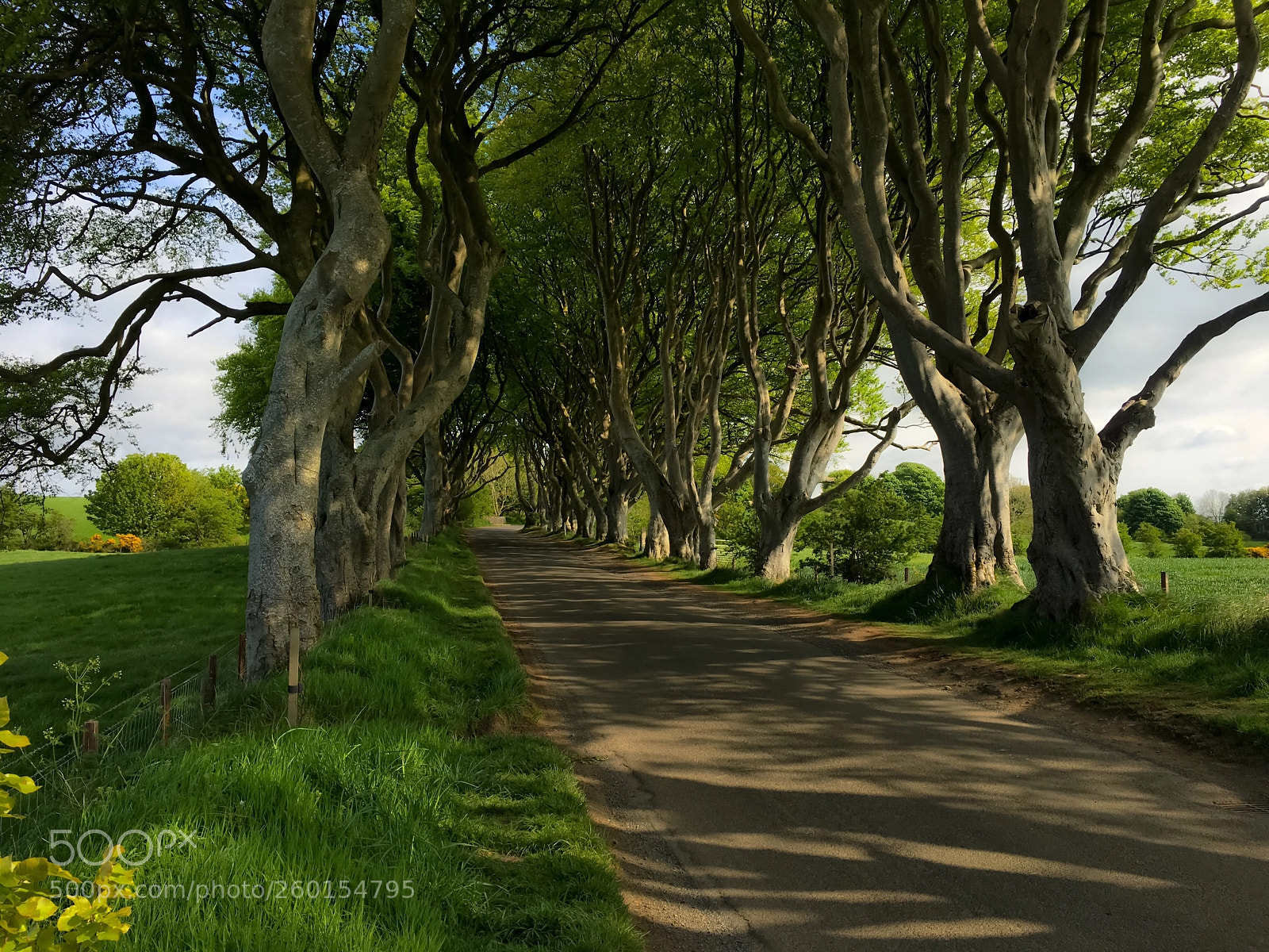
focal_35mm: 29
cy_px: 476
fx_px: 1063
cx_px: 634
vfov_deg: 48.2
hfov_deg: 61.7
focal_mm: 4.15
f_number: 2.2
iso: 25
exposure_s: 1/905
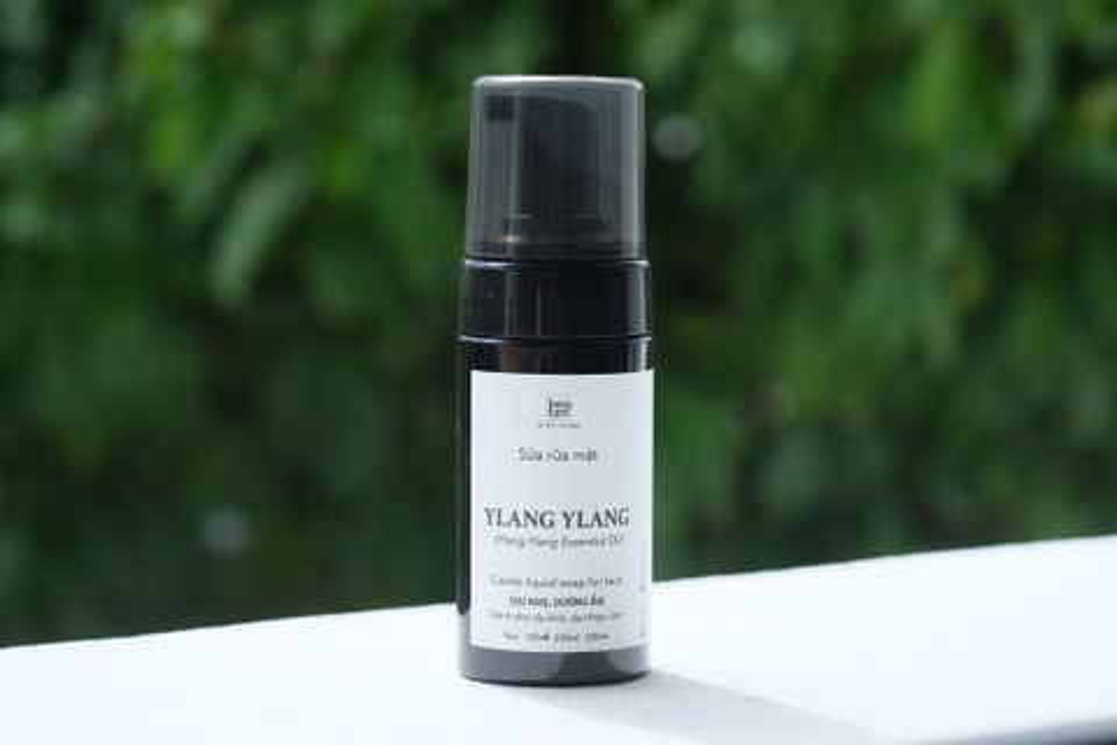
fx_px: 2792
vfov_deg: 15.2
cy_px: 372
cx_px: 558
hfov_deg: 22.6
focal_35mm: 90
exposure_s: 1/480
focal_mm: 60
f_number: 5
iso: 320
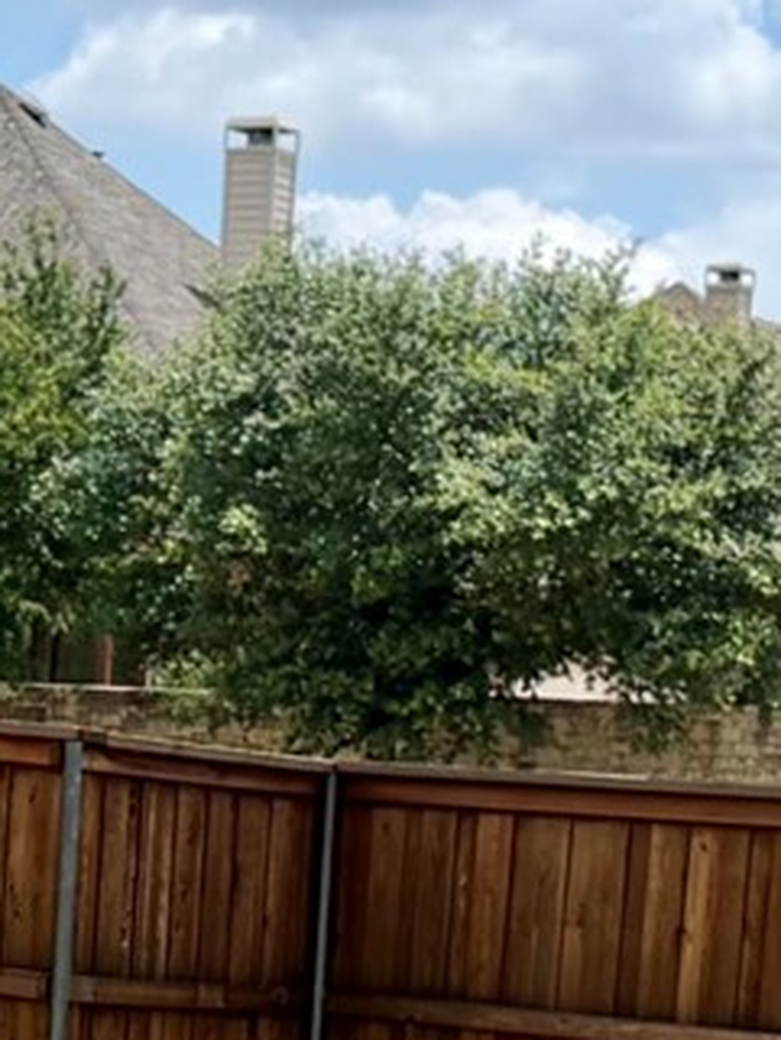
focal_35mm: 153
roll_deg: -2.5
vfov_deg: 12.7
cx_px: -198
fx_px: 4600
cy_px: 1037
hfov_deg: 9.6
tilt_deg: -4.9
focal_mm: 6.76
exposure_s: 1/3953
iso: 100
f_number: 1.78
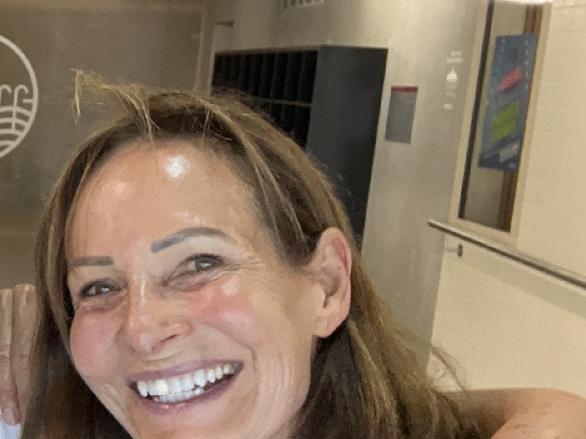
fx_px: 1168
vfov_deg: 21.3
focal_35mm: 69
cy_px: 247
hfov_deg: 23.6
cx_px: -245
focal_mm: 2.71
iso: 320
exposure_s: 1/50
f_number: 2.2
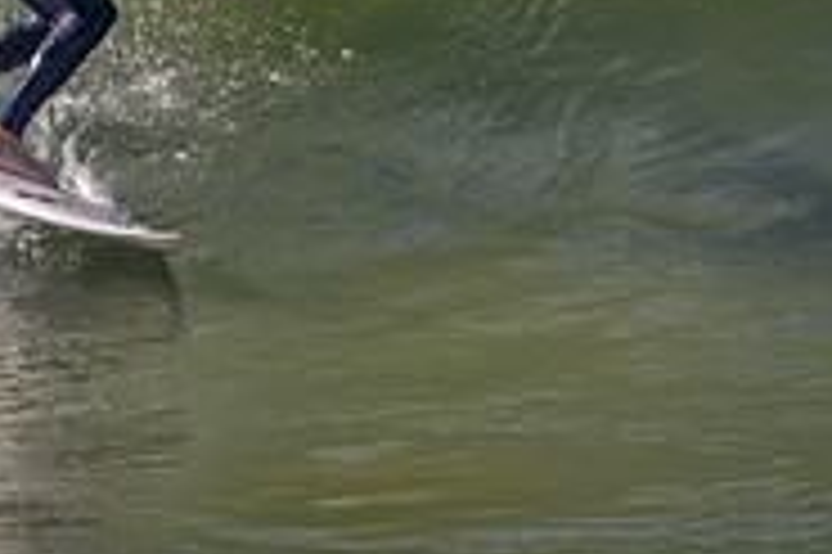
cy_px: -124
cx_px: 495
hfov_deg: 0.8
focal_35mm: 2507
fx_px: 57887
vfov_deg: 0.5
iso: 1250
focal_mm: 800
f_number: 11
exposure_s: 1/2000
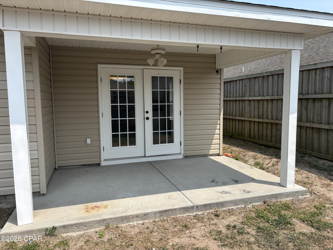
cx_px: 166
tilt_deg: -3.3
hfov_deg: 67.3
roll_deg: +0.9
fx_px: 250
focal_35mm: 26
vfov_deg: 53.1
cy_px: 125
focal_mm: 5.96
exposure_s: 1/3311
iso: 50
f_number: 1.6
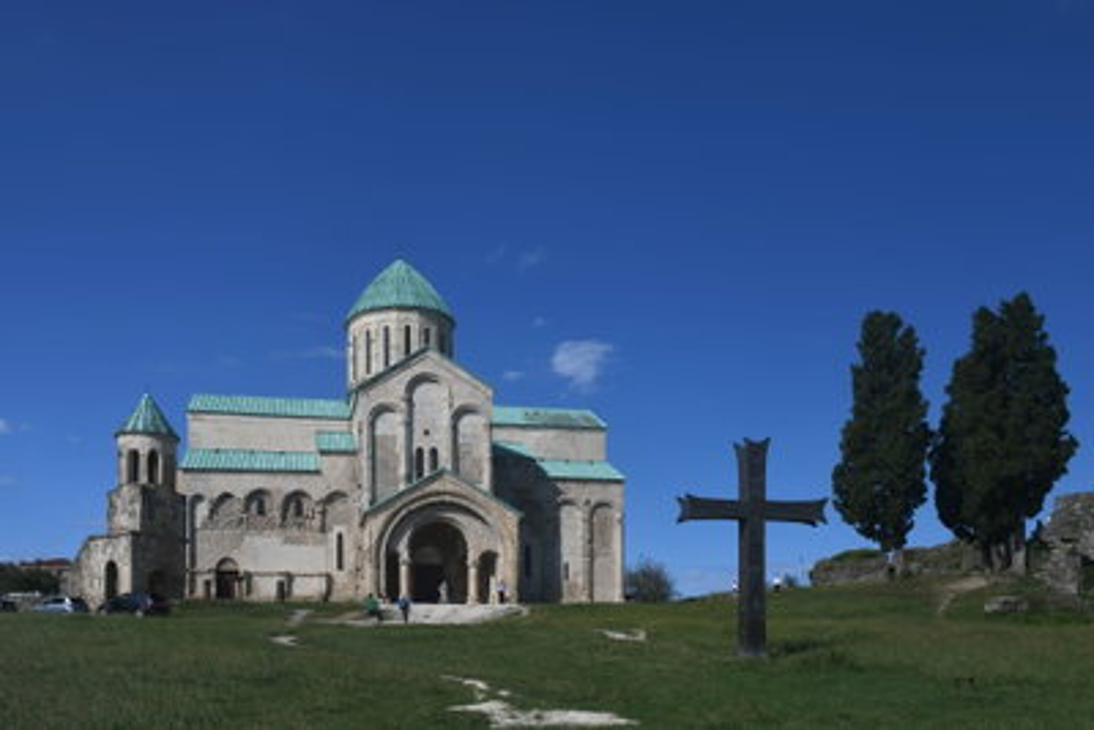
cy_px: 365
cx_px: 547
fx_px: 821
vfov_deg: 48.0
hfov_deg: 67.4
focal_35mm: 27
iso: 100
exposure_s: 1/200
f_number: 8
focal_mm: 18
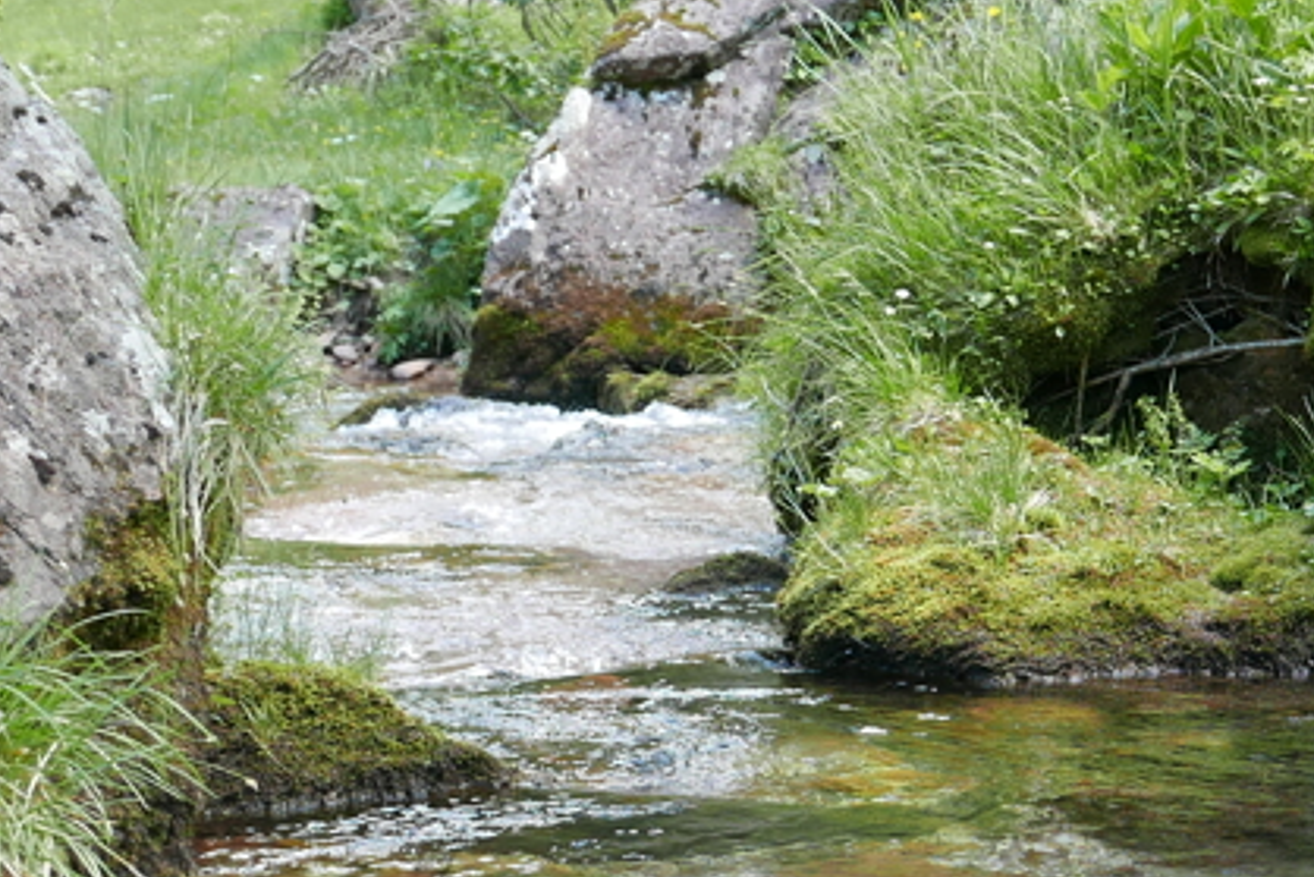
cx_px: 1243
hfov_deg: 22.9
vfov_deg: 15.6
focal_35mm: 86
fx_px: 3140
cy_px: 893
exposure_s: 1/125
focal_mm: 13.4
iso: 200
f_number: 2.8
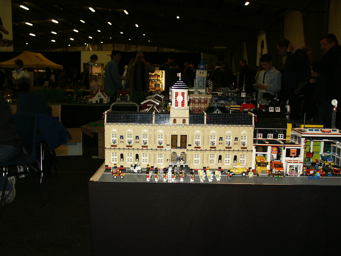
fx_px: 345
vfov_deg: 40.7
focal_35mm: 35
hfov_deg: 52.6
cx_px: 170
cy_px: 128
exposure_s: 1/45
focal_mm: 7.2
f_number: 3
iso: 200
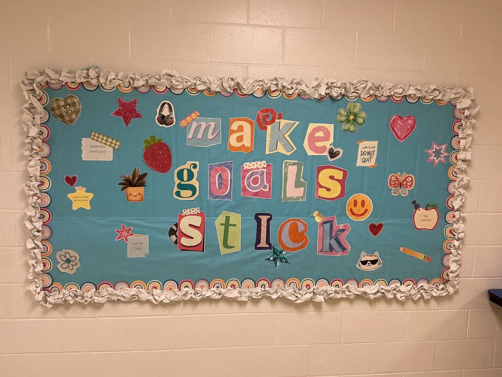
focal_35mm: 29
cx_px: 251
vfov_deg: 48.2
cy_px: 188
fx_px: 421
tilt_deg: -6.3
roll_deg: -1.6
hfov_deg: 61.7
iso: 100
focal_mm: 3
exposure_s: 1/60
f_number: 1.8
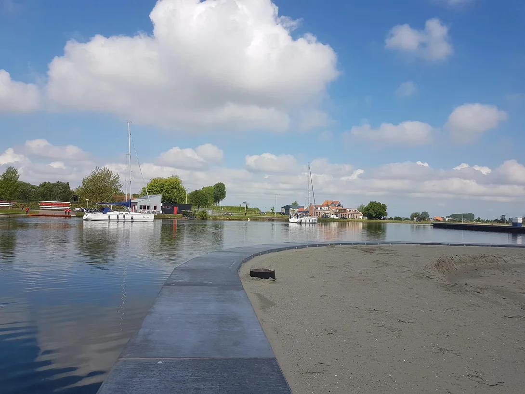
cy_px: 197
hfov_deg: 67.3
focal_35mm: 26
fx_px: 394
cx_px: 262
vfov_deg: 53.1
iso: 40
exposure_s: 1/2640
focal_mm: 4.2
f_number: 1.7
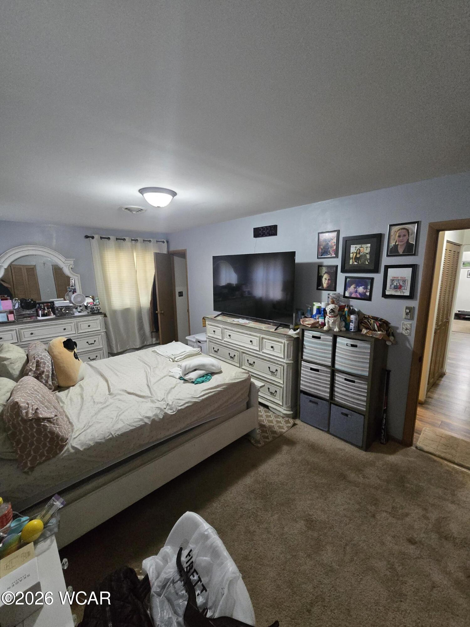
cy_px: 314
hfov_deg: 89.9
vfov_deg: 106.2
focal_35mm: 13
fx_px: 235
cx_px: 235
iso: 800
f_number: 2.2
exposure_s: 1/60
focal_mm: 2.2
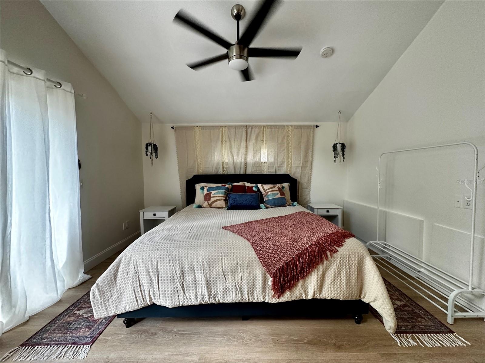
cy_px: 182
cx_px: 242
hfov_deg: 102.1
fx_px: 196
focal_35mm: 14
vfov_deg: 85.7
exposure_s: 1/120
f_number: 2.2
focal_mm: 2.22
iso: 320
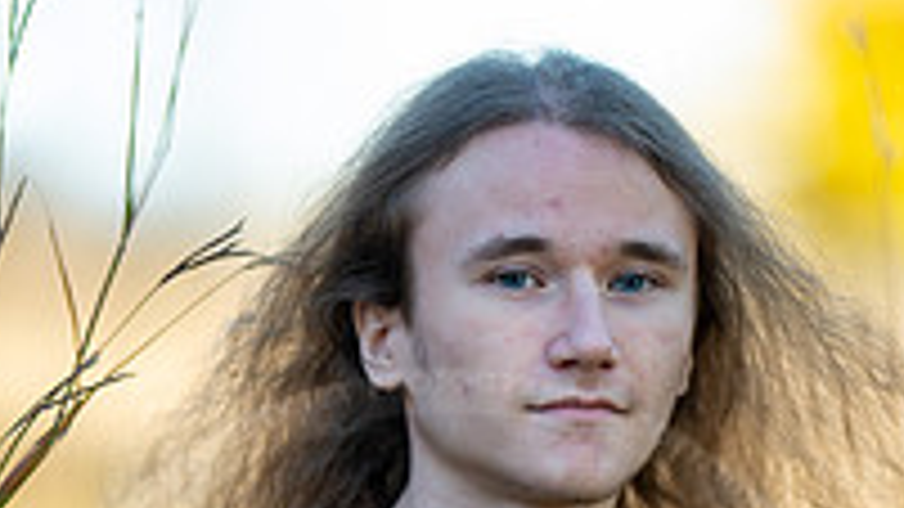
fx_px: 7142
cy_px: 917
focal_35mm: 298
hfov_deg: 7.2
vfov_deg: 4.0
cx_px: 567
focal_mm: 85
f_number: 1.2
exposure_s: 1/1000
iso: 80
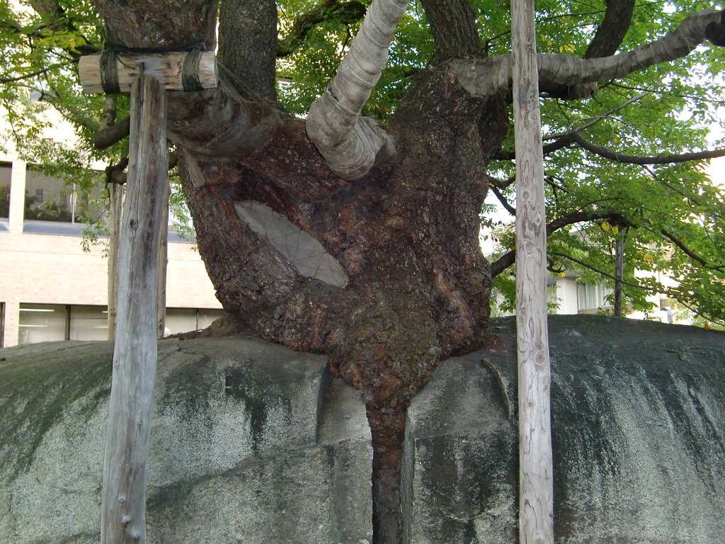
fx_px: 817
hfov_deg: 47.9
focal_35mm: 39
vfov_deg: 36.8
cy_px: 272
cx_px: 362
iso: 400
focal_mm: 6.9
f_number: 3
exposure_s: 1/60
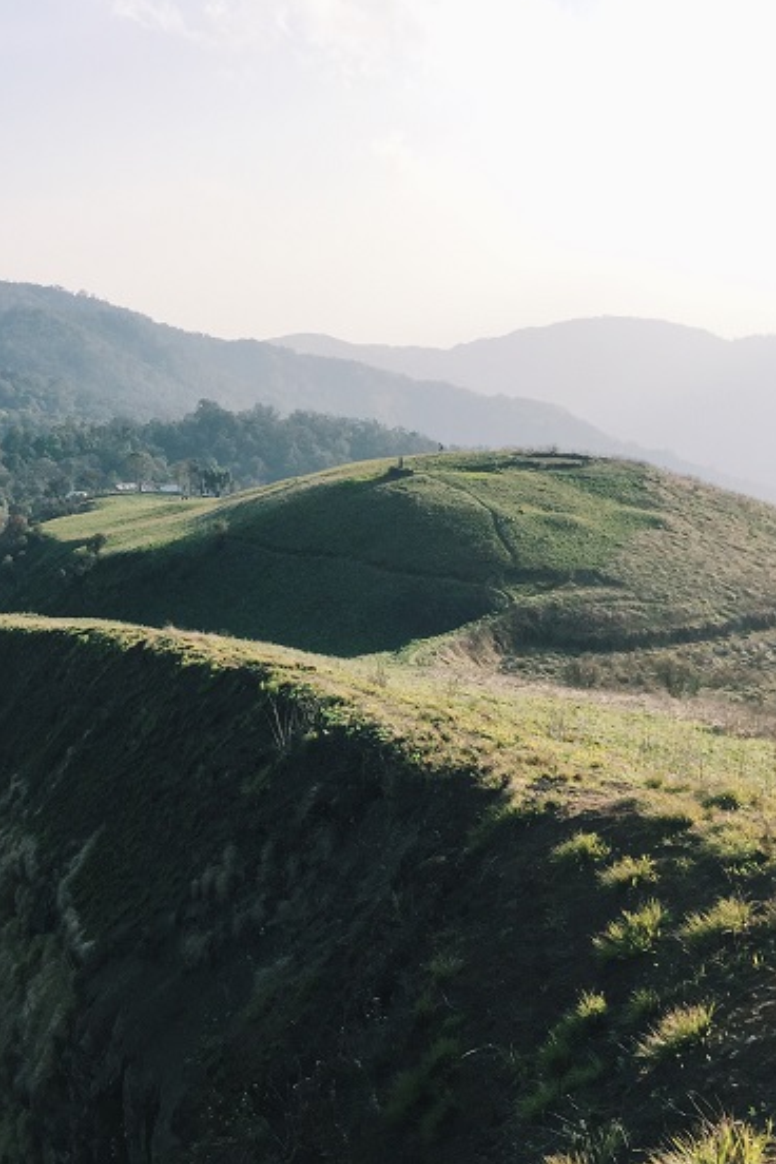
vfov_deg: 47.4
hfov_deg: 31.3
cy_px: 580
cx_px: 97
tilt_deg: -12.1
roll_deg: +1.9
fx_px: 1326
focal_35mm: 41
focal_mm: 4.15
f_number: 2.2
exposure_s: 1/1522
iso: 32
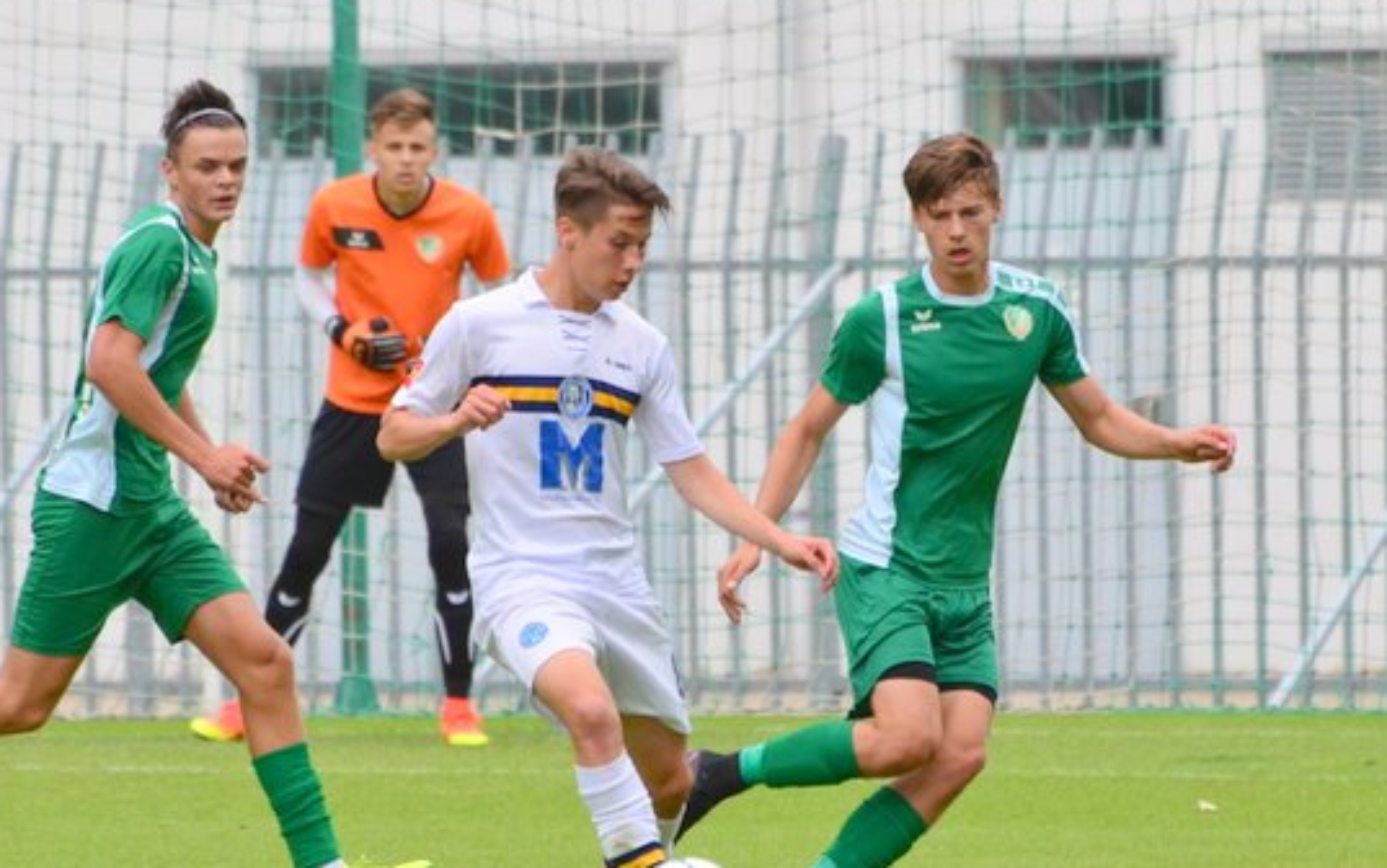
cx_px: 927
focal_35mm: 767
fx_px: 29002
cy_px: 527
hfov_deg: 2.7
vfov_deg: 1.7
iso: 1000
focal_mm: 300
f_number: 6.3
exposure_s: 1/2500
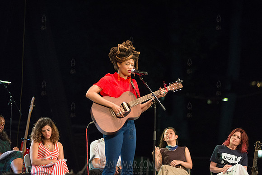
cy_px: 88
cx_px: 131
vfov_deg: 8.9
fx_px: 1128
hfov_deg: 13.2
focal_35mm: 155
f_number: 2.8
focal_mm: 155
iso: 3200
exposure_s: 1/1000
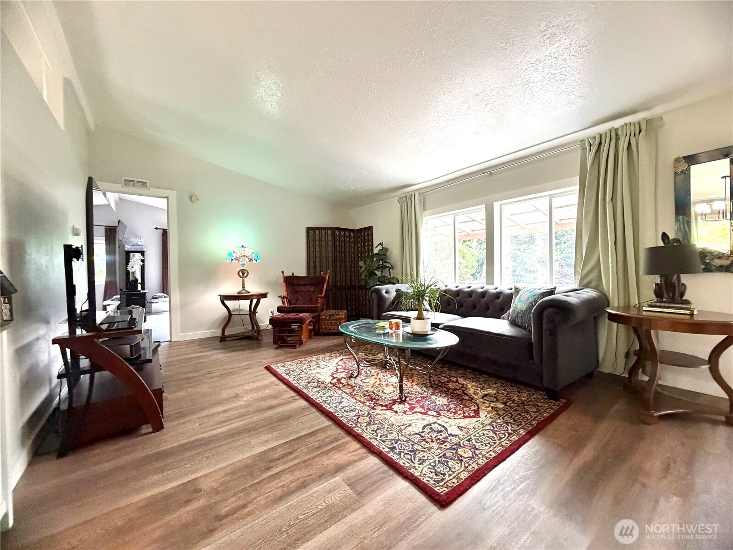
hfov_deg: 102.1
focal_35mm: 14
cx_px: 366
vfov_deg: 85.7
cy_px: 275
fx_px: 296
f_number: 2.2
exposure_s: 1/60
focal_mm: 2.22
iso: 640
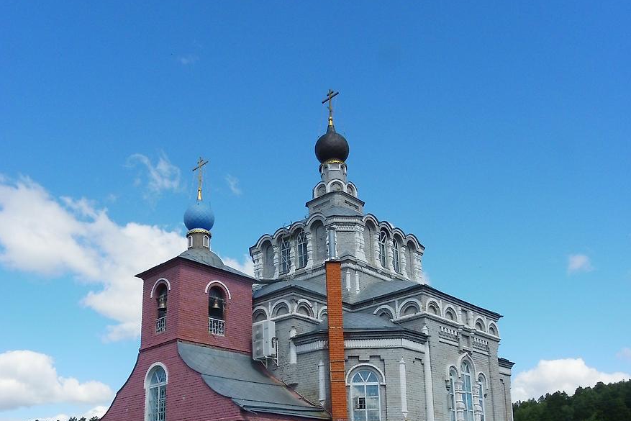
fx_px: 649
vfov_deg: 34.7
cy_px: 343
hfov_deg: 51.9
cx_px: 311
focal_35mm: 37
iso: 100
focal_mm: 4.6
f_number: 7.1
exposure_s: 1/250
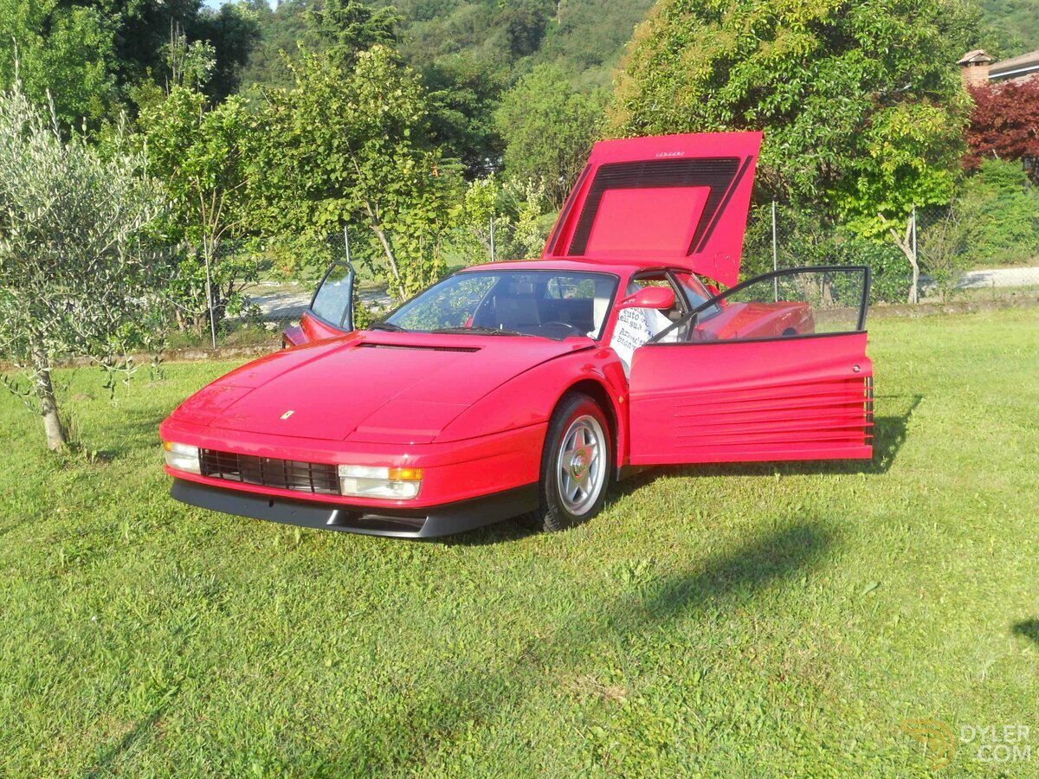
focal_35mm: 38
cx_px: 520
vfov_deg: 37.7
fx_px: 1141
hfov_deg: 49.0
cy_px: 390
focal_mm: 6.9
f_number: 3.9
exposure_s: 1/320
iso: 80
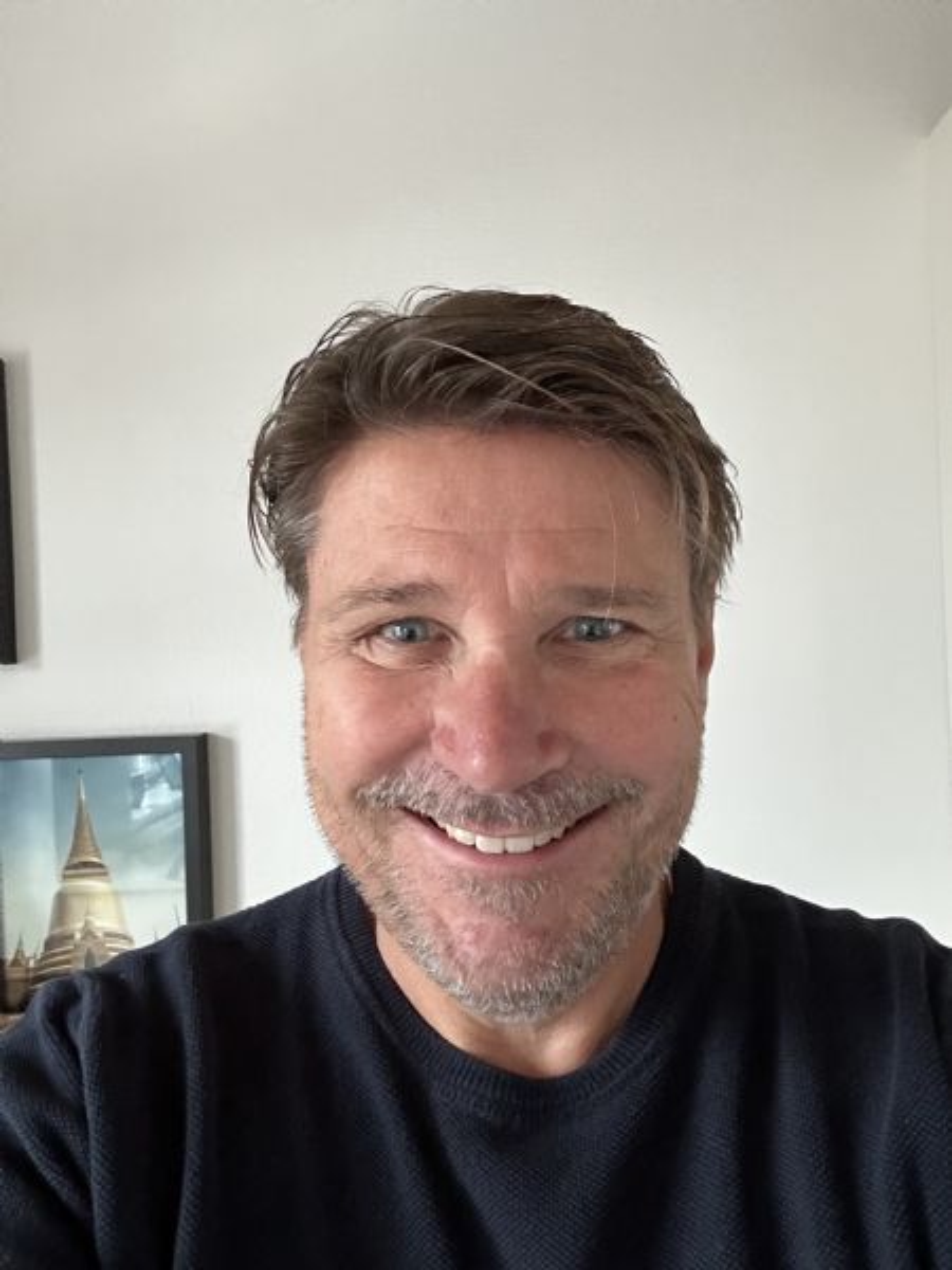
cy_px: 635
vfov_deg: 60.0
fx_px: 1100
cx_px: 476
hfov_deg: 46.8
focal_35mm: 30
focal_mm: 2.69
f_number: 1.9
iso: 400
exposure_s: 1/30
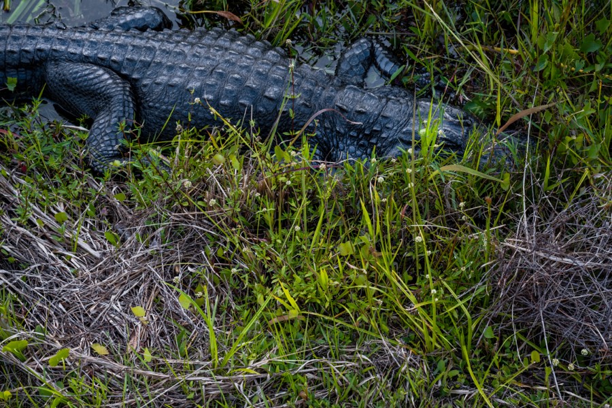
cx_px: 306
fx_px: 1190
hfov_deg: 28.8
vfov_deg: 19.5
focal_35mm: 70
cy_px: 204
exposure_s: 1/80
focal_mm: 70
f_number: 11
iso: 400
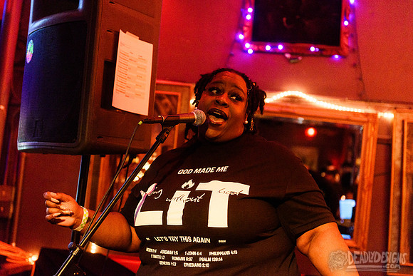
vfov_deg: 23.4
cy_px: 138
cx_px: 206
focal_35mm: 58
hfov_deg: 34.5
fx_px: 666
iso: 3200
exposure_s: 1/100
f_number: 3.2
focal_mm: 58
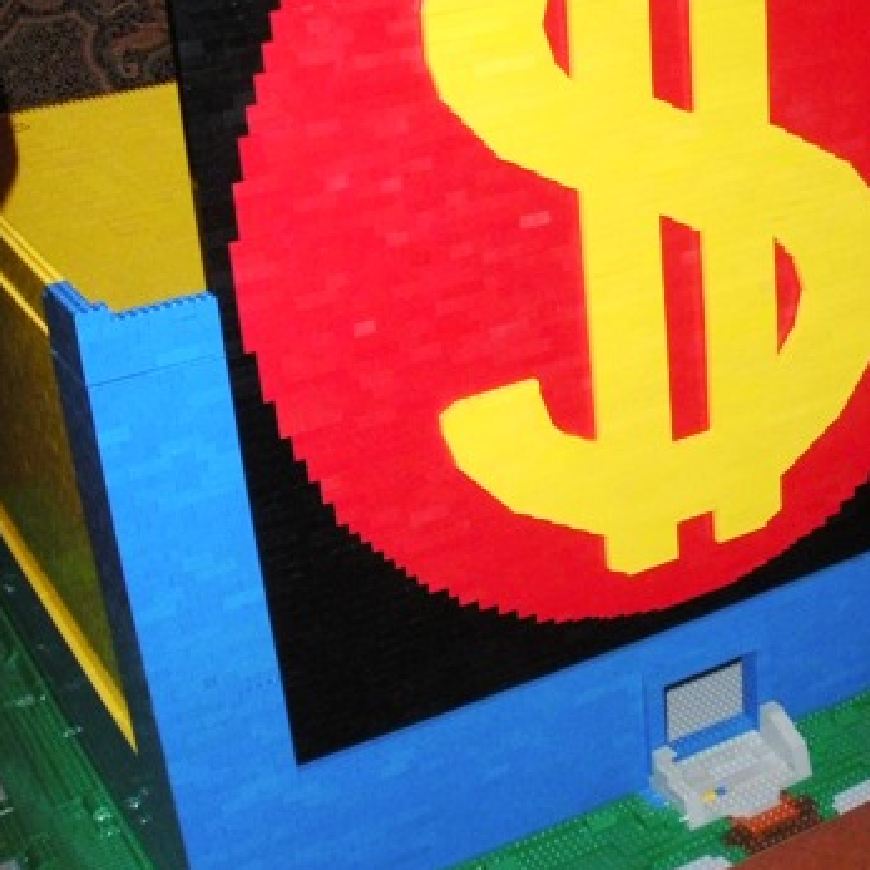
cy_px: 371
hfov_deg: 29.8
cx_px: 594
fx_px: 1621
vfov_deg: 30.0
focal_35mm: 57
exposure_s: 1/60
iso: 400
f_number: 3.5
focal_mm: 6.3
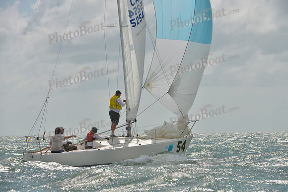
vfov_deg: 6.9
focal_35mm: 200
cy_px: 96
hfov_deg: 10.3
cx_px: 144
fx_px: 1600
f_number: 9
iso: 280
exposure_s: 1/1600
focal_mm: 200
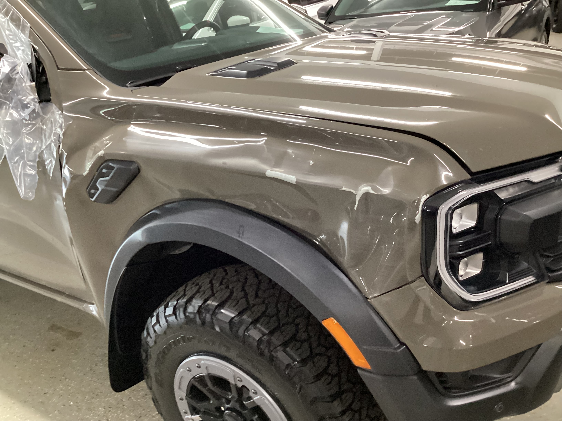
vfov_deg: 45.4
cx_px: 281
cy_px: 210
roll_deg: +4.6
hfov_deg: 58.4
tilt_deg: -25.2
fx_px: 503
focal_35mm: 31
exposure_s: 1/40
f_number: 2.4
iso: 400
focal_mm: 3.3
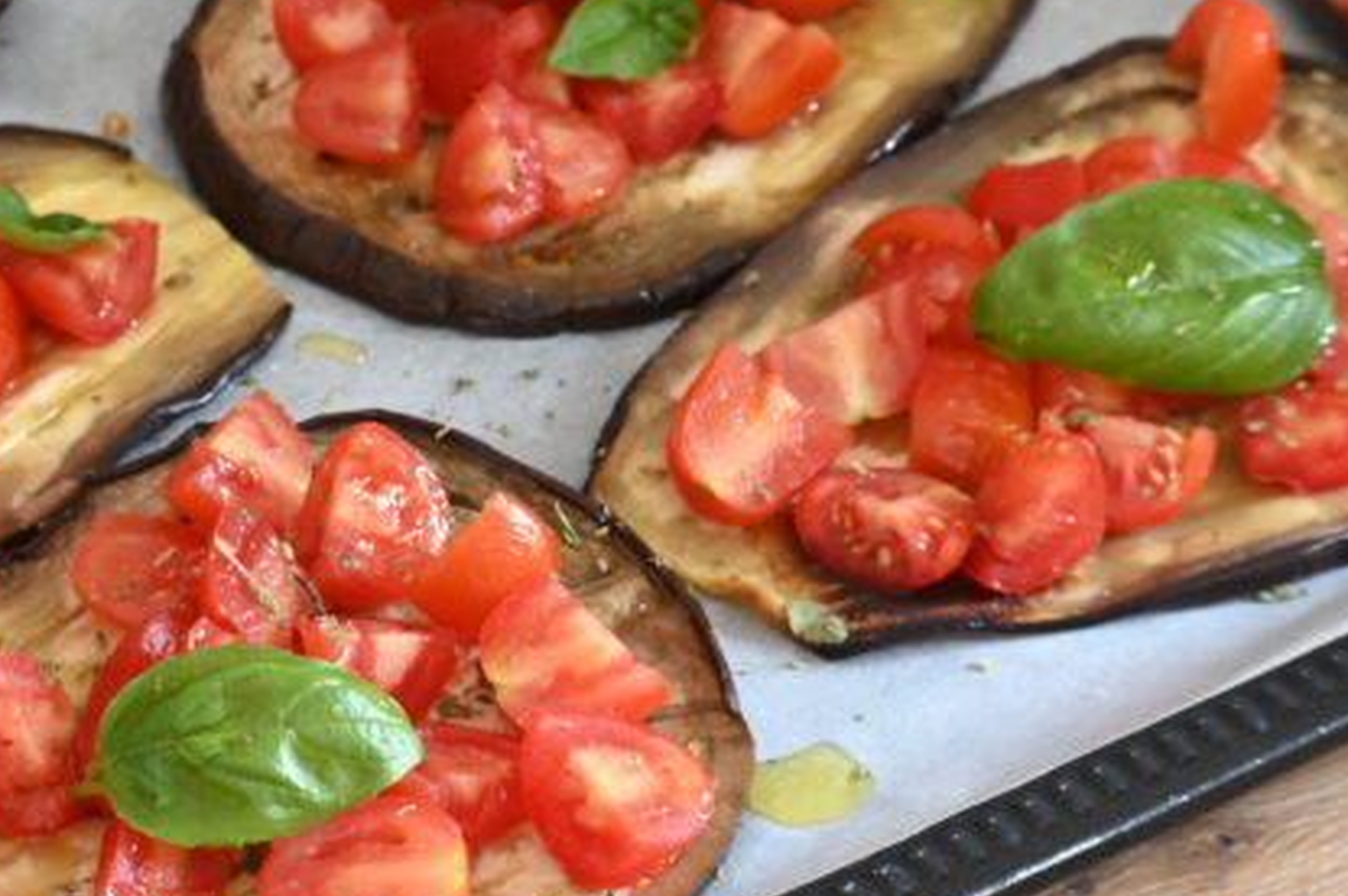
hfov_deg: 14.9
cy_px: 420
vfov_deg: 10.0
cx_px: 351
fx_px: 5126
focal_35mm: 137
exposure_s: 1/6
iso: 200
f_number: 9
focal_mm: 53
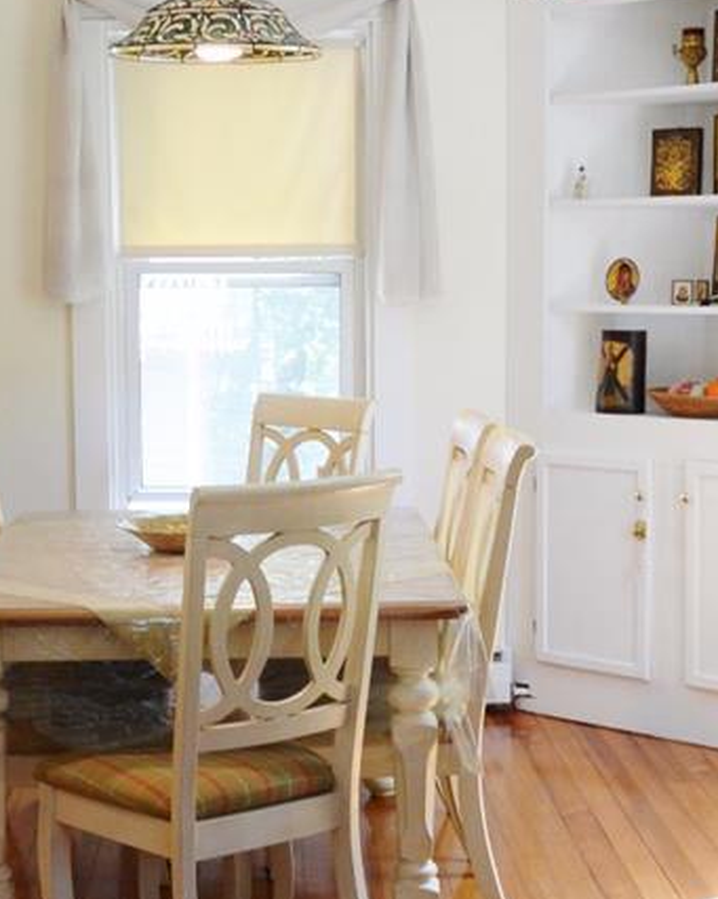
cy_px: 442
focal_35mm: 76
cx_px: 251
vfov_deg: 25.1
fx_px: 2021
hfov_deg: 20.1
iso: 400
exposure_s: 1/60
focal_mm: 16.9
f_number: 4.5
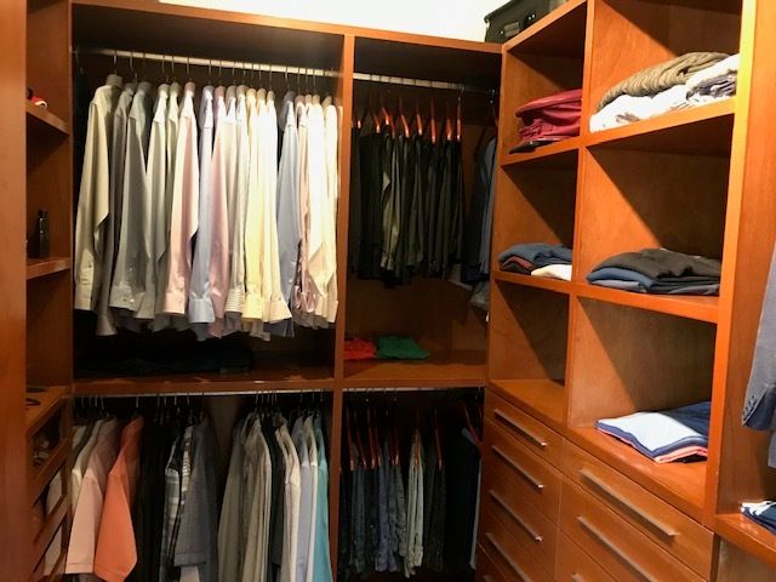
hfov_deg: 63.4
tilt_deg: -4.9
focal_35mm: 28
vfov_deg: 49.7
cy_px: 291
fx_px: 628
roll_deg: -2.3
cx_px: 388
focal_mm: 3.99
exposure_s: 1/9
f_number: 1.8
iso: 100
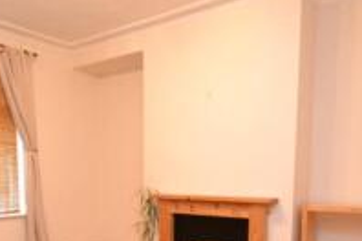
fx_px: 362
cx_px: 143
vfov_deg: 34.8
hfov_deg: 52.7
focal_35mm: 36
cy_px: 216
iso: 3200
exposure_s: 1/60
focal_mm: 10
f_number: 3.5
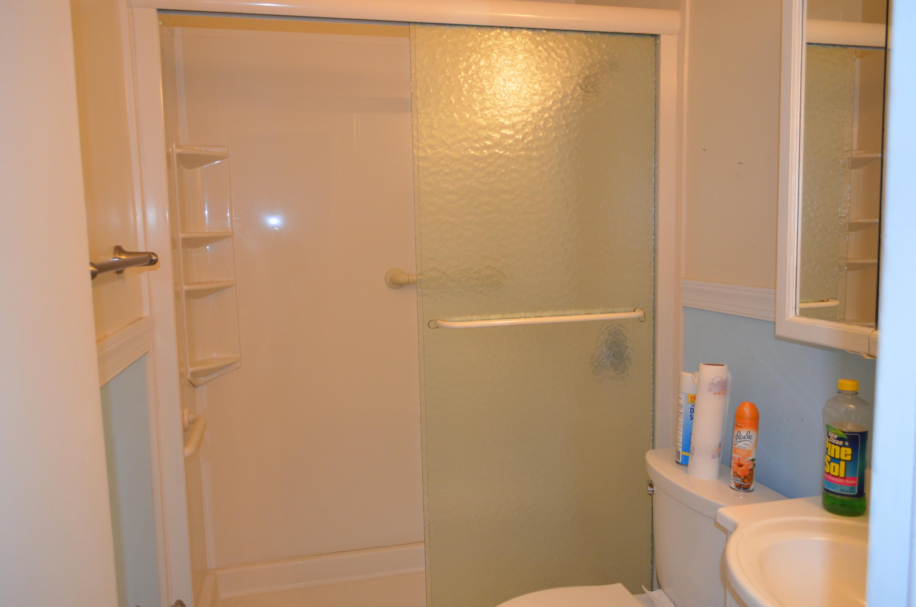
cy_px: 304
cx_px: 458
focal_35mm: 27
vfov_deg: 47.7
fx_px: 686
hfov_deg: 67.5
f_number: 3.5
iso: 800
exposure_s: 1/60
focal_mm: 18
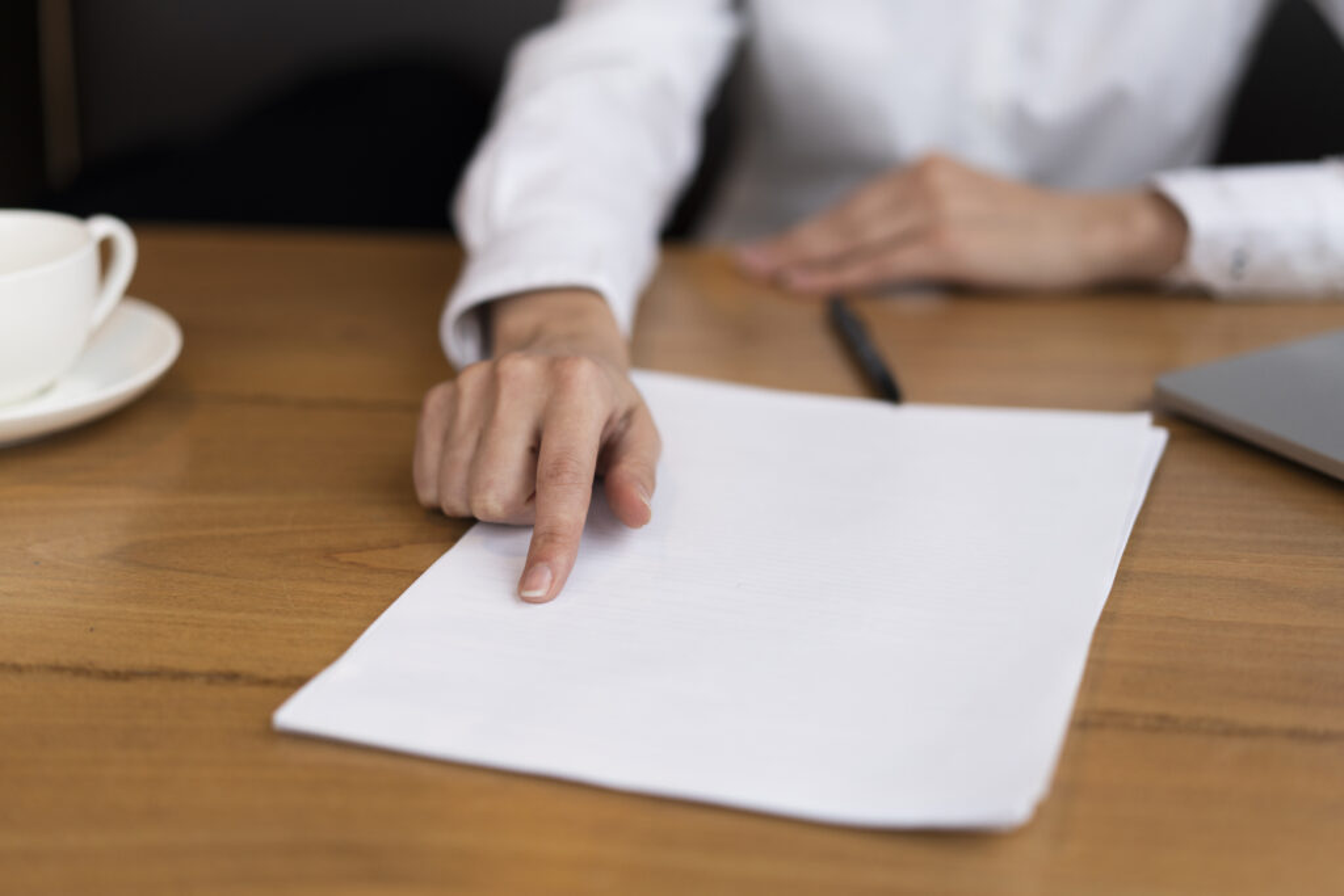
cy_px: 448
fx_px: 2053
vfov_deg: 24.6
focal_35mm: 55
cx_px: 672
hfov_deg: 36.2
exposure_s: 1/250
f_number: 2
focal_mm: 55
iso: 250
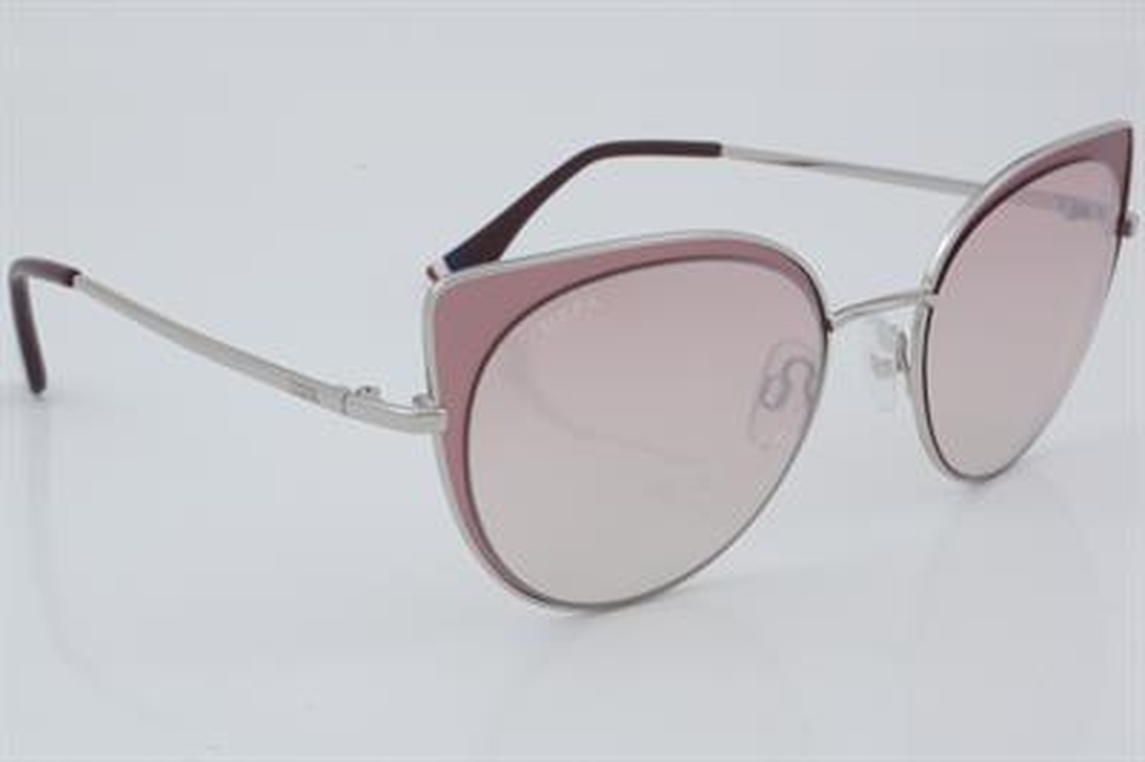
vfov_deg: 16.5
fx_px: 2622
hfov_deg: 24.6
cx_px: 572
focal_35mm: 82
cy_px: 381
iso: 100
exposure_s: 1/3
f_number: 32
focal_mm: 55
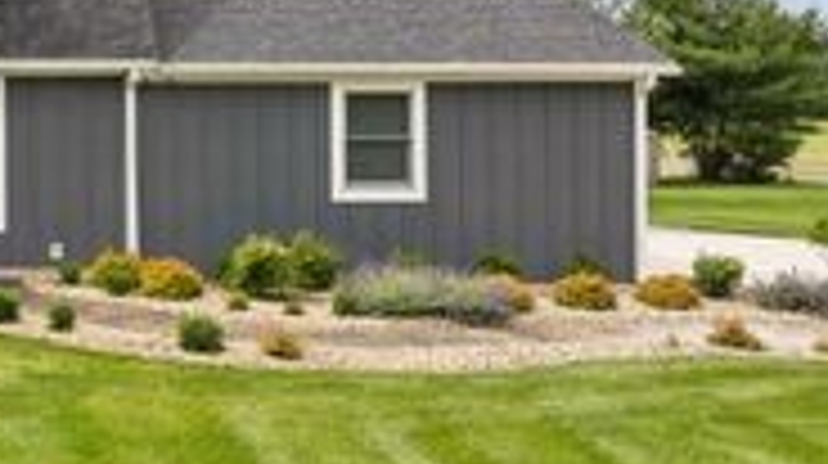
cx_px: -130
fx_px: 1557
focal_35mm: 71
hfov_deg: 26.8
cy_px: 95
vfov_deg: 16.8
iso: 150
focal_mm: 12.3
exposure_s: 1/160
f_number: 2.8
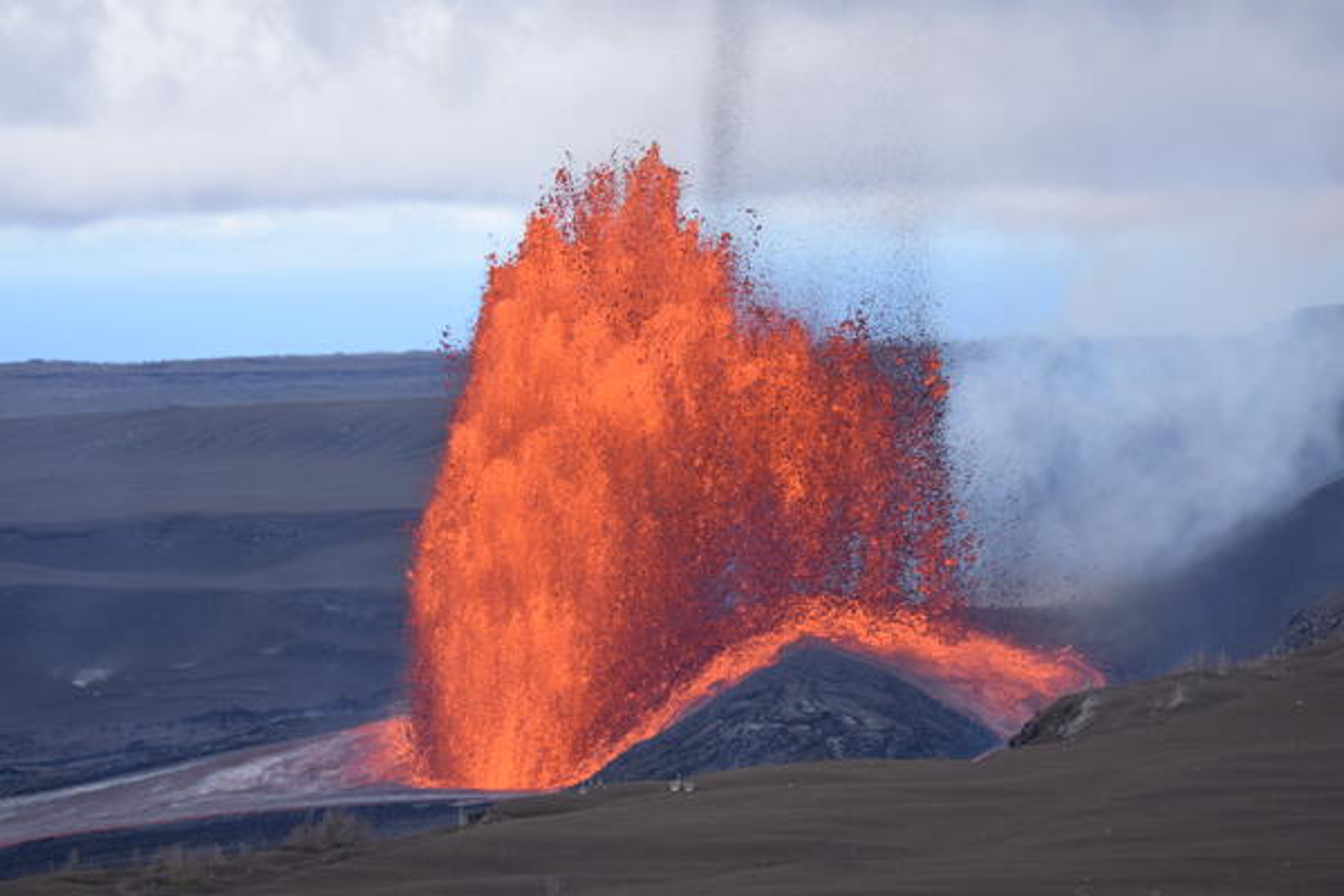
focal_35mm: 150
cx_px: 672
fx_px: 5600
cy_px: 448
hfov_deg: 13.7
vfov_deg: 9.1
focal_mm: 100
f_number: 5.6
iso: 400
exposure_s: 1/1250
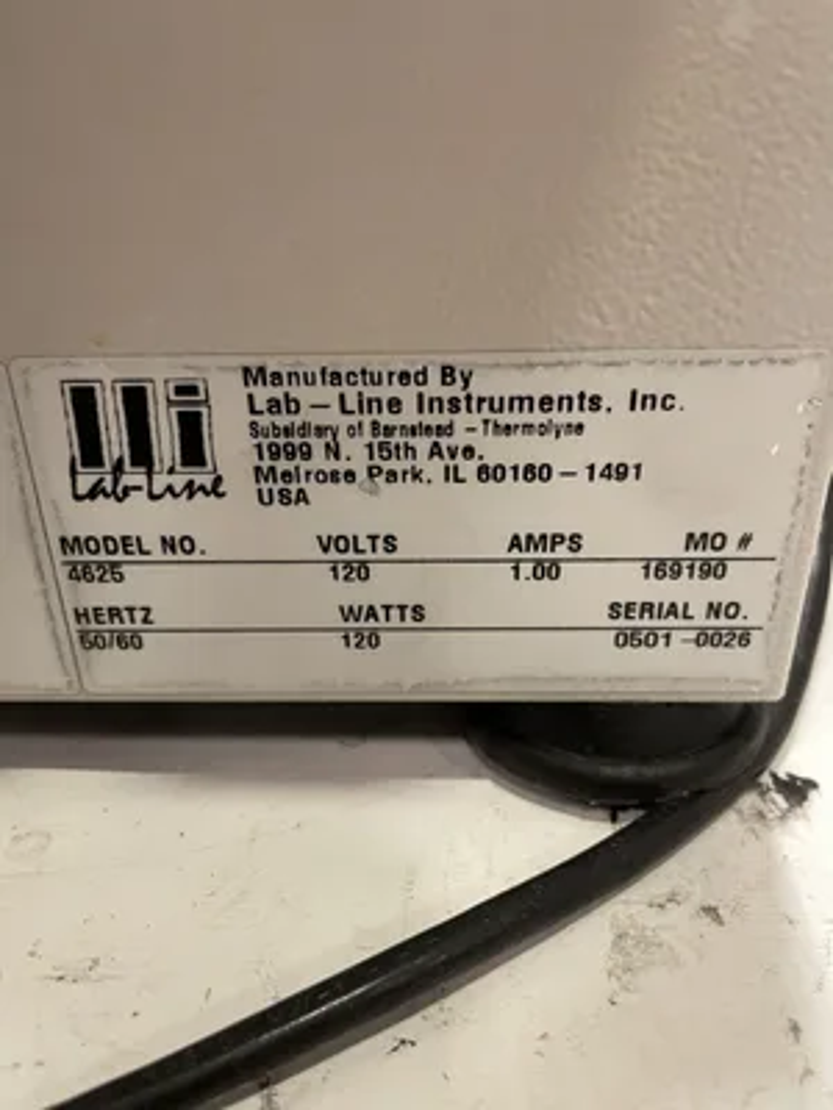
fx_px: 834
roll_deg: -1.3
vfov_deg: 67.3
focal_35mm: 26
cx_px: 416
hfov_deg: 53.1
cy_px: 555
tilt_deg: -27.4
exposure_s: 1/60
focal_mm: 4.2
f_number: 1.6
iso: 250
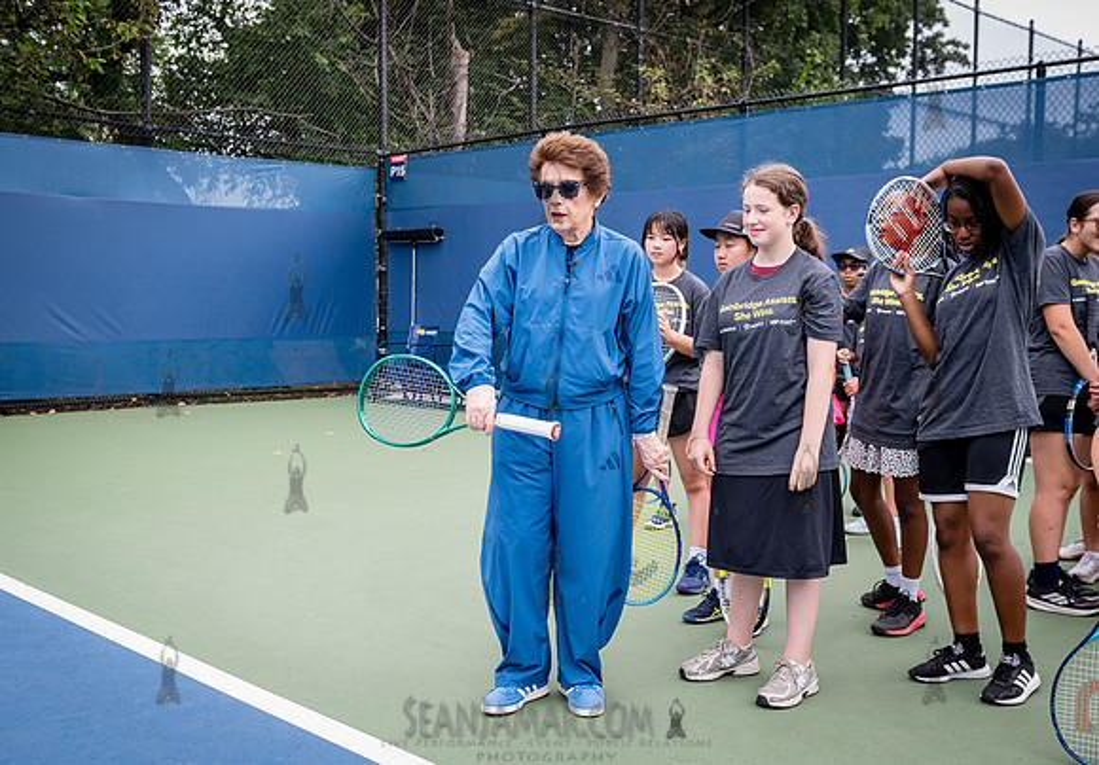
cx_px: 560
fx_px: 1177
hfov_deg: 50.0
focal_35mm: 38
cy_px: 411
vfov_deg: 36.0
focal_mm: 32
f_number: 4.5
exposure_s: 1/500
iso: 400
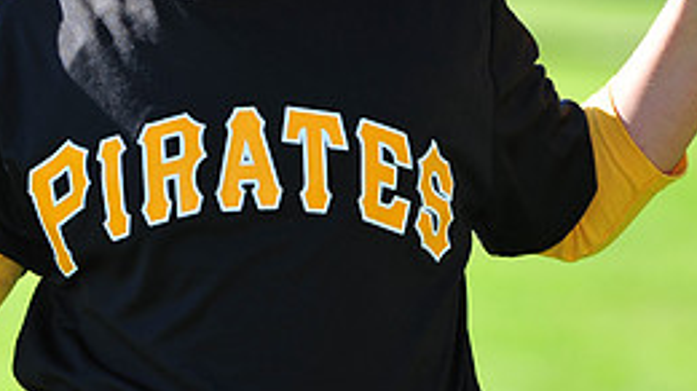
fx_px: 7113
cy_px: -96
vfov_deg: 3.1
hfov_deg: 5.6
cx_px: 265
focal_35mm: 385
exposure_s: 1/500
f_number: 5
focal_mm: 165
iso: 200
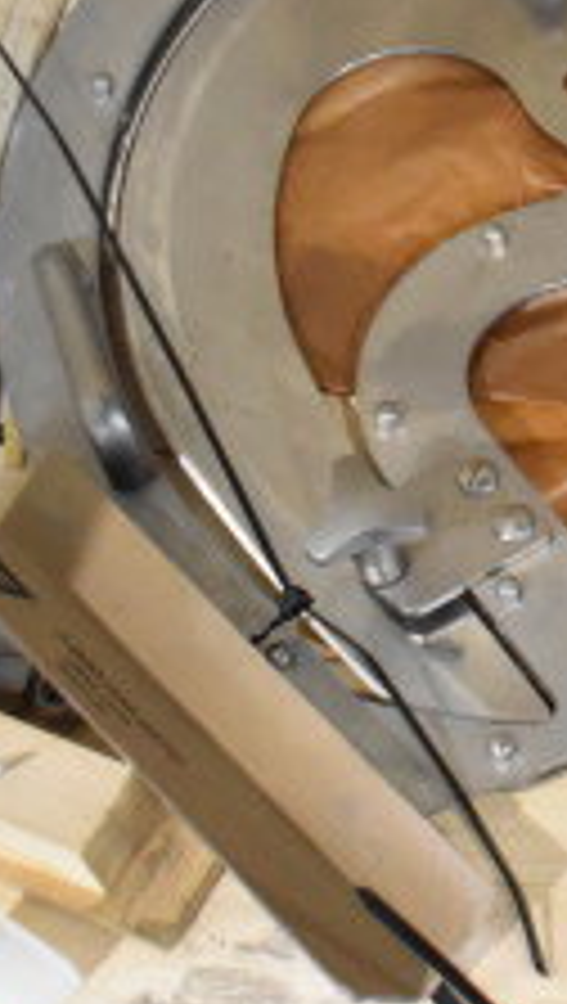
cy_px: 362
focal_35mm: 103
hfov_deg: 10.7
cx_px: 1179
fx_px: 2744
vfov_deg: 20.7
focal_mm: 24
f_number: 6.3
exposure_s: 1/160
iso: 6400
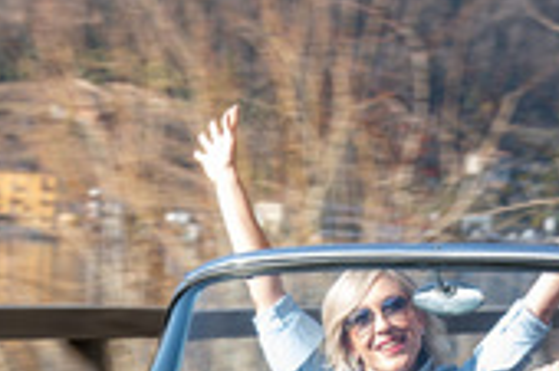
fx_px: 3568
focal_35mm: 230
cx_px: 276
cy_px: 545
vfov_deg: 5.9
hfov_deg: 9.0
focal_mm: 65
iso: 31
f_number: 7.1
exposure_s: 1/40
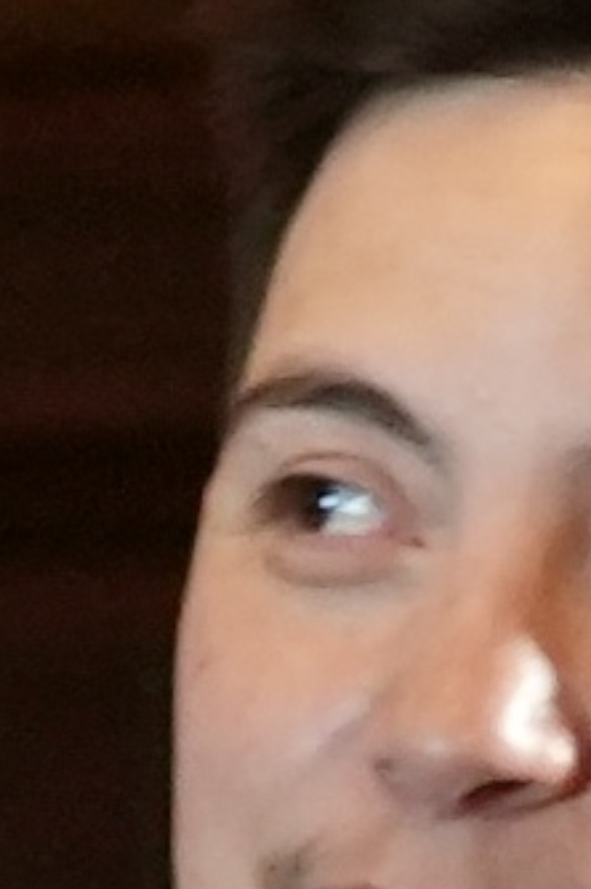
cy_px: 1355
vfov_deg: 9.0
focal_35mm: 222
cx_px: 500
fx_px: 5478
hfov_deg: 6.2
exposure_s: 1/80
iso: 2000
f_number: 2.8
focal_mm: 55
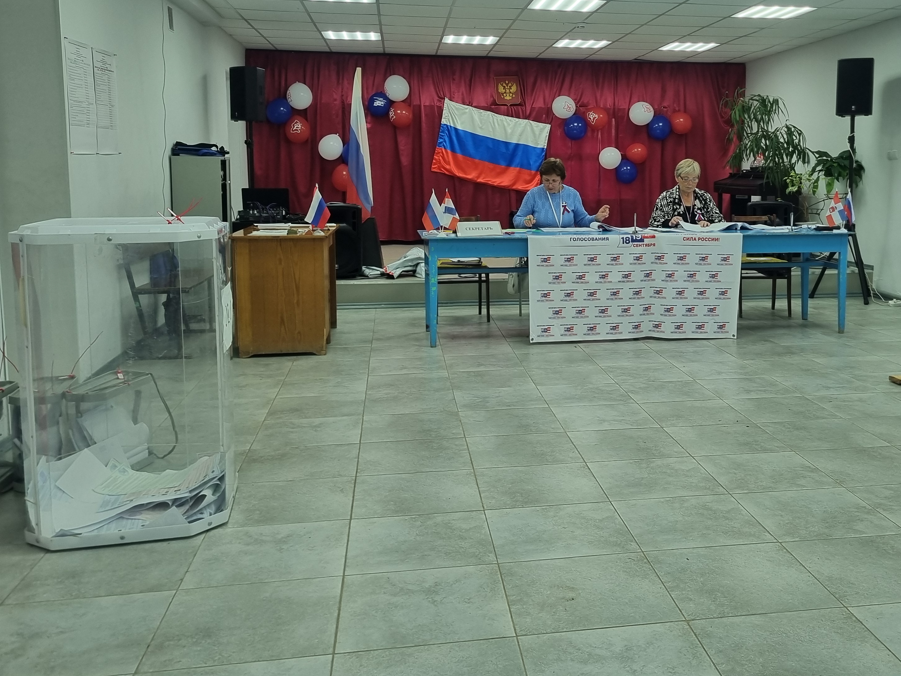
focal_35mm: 36
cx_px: 598
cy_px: 258
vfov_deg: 39.4
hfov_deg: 50.5
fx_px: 937
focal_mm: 5.4
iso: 64
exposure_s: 1/100
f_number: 1.8
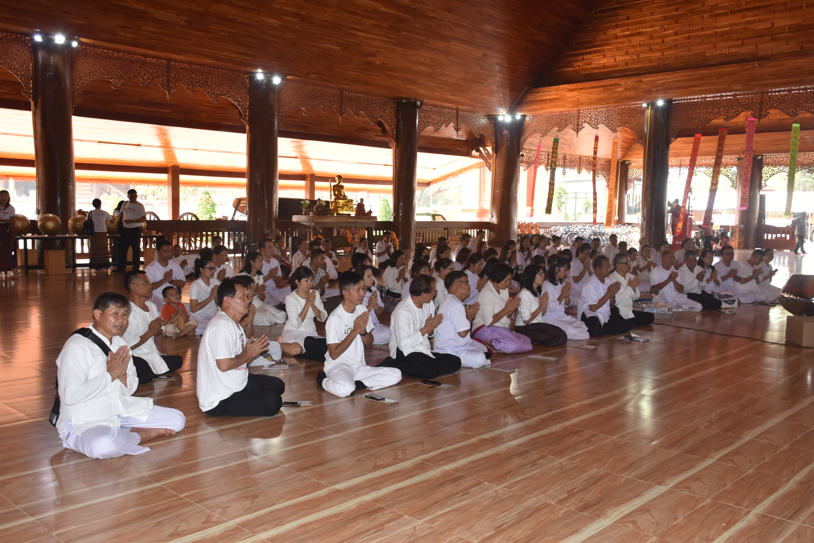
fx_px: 746
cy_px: 272
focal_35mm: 33
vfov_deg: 40.0
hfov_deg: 57.2
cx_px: 407
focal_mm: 22
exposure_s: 1/125
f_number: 5.6
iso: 720
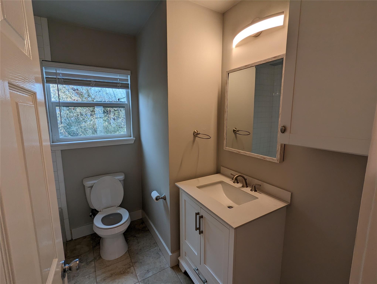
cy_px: 142
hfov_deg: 94.4
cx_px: 188
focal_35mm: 16
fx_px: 175
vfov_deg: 78.2
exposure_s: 1/120
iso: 93
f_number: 2.2
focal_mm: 2.35
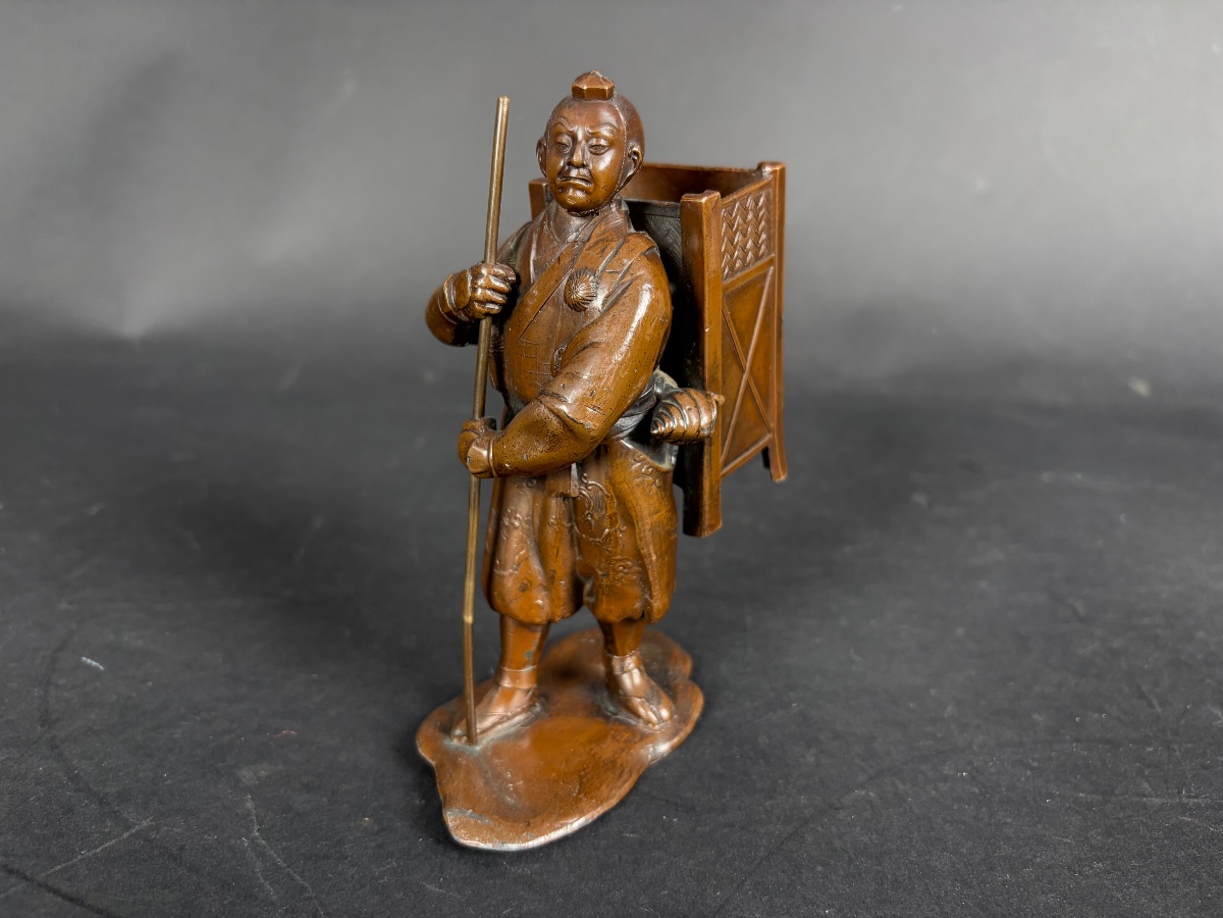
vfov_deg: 53.1
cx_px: 612
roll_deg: -1.3
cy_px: 459
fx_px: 919
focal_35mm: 26
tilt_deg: -18.2
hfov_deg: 67.3
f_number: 1.6
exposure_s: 1/60
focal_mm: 5.96
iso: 200
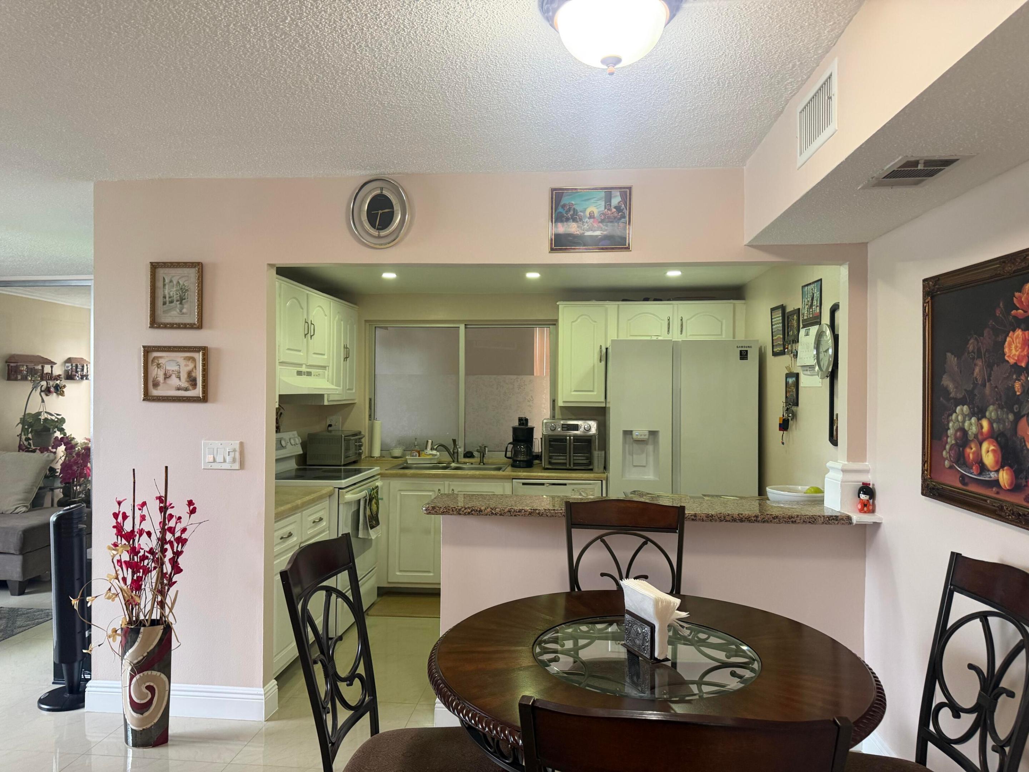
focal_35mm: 24
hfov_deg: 71.6
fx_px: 713
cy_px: 386
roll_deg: -1.1
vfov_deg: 56.8
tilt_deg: -0.3
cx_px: 514
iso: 250
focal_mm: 6.76
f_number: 1.78
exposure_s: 1/60
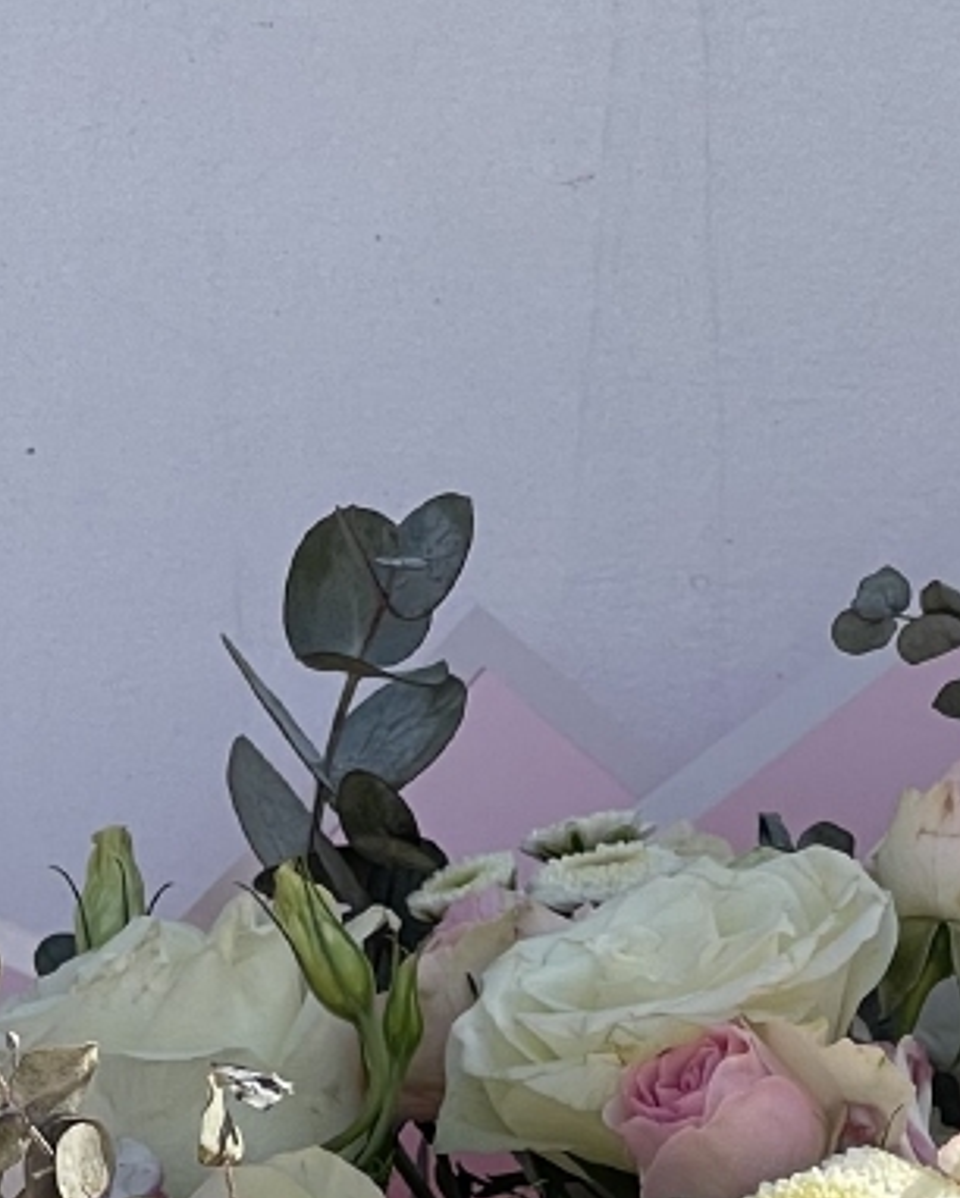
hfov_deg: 6.3
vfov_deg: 7.8
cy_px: 1577
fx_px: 8694
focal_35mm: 245
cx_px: 1096
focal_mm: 7.5
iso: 20
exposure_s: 1/525
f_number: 2.2
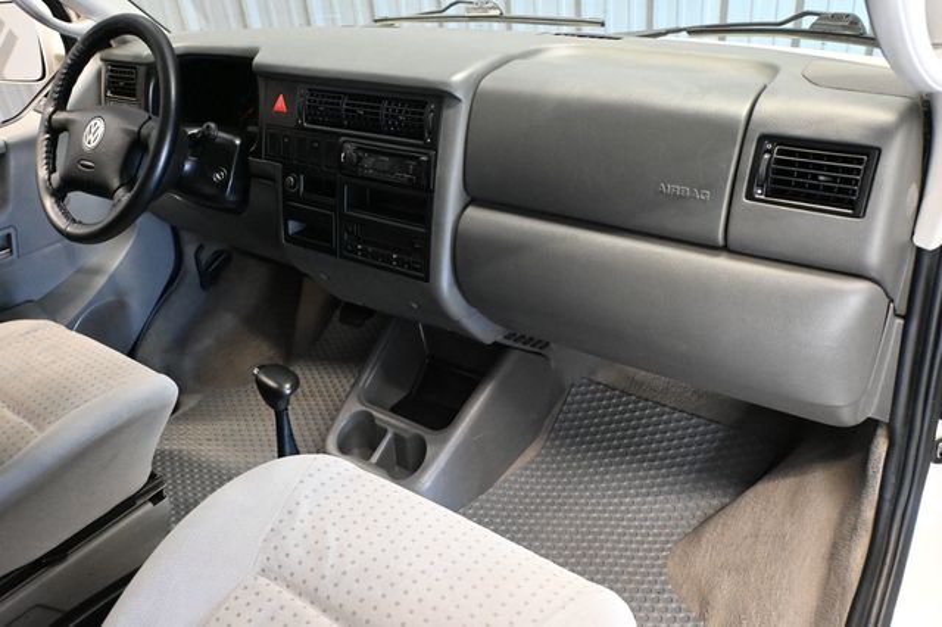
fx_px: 765
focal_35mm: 29
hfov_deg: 63.2
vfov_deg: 44.6
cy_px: 314
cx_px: 471
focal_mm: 19.5
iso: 7200
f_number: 3.8
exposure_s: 1/60
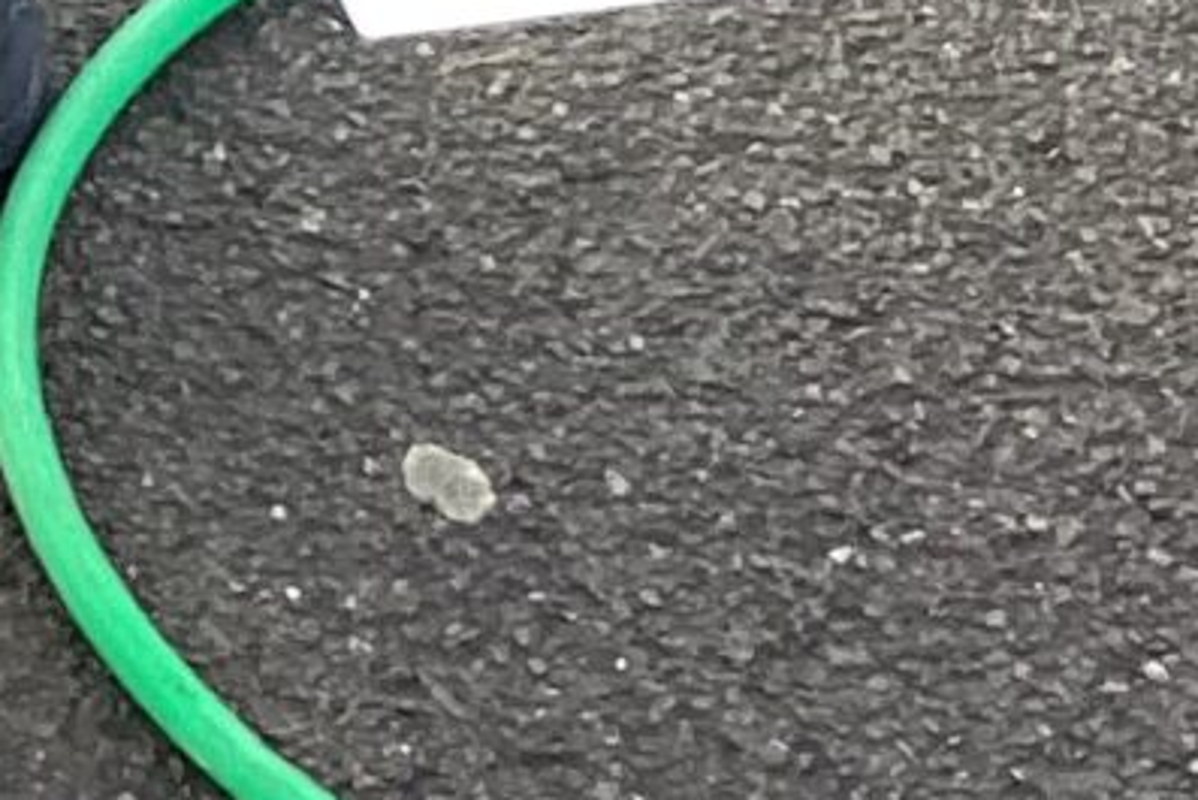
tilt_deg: -29.8
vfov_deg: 6.1
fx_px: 6924
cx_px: -631
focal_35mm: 208
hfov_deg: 9.6
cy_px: -1615
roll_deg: +0.7
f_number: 2.4
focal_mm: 3.3
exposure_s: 1/100
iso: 32
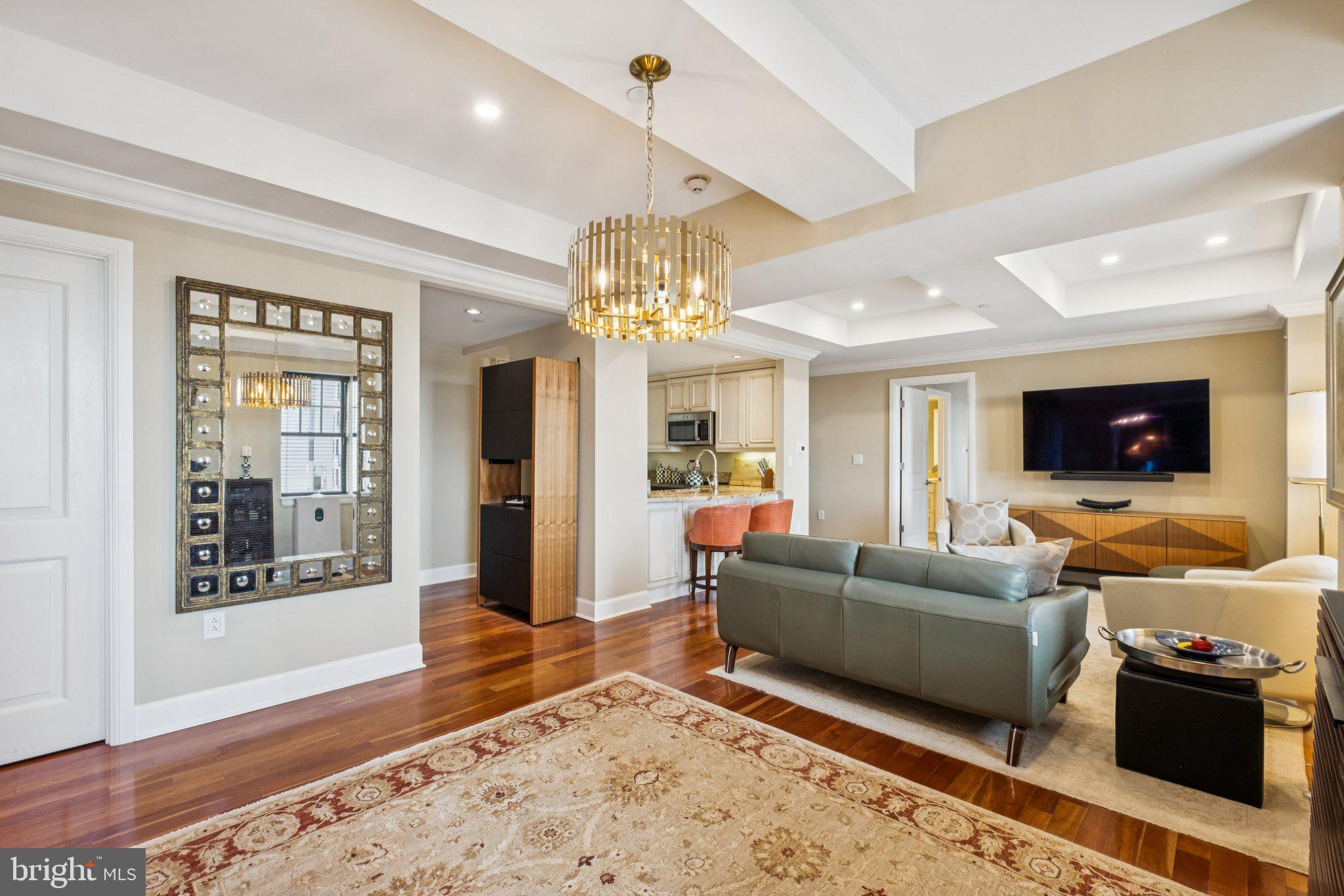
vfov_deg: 77.3
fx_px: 560
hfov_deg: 100.4
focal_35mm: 15
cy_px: 448
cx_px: 672
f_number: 8
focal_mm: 10
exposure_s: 1/10
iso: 250
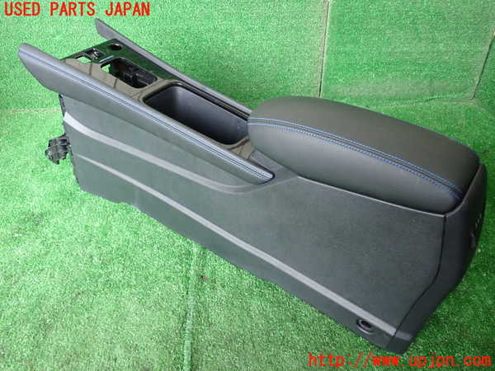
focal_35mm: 30
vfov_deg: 46.8
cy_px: 186
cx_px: 248
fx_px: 429
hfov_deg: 60.0
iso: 800
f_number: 2.3
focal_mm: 5.4
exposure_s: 1/125
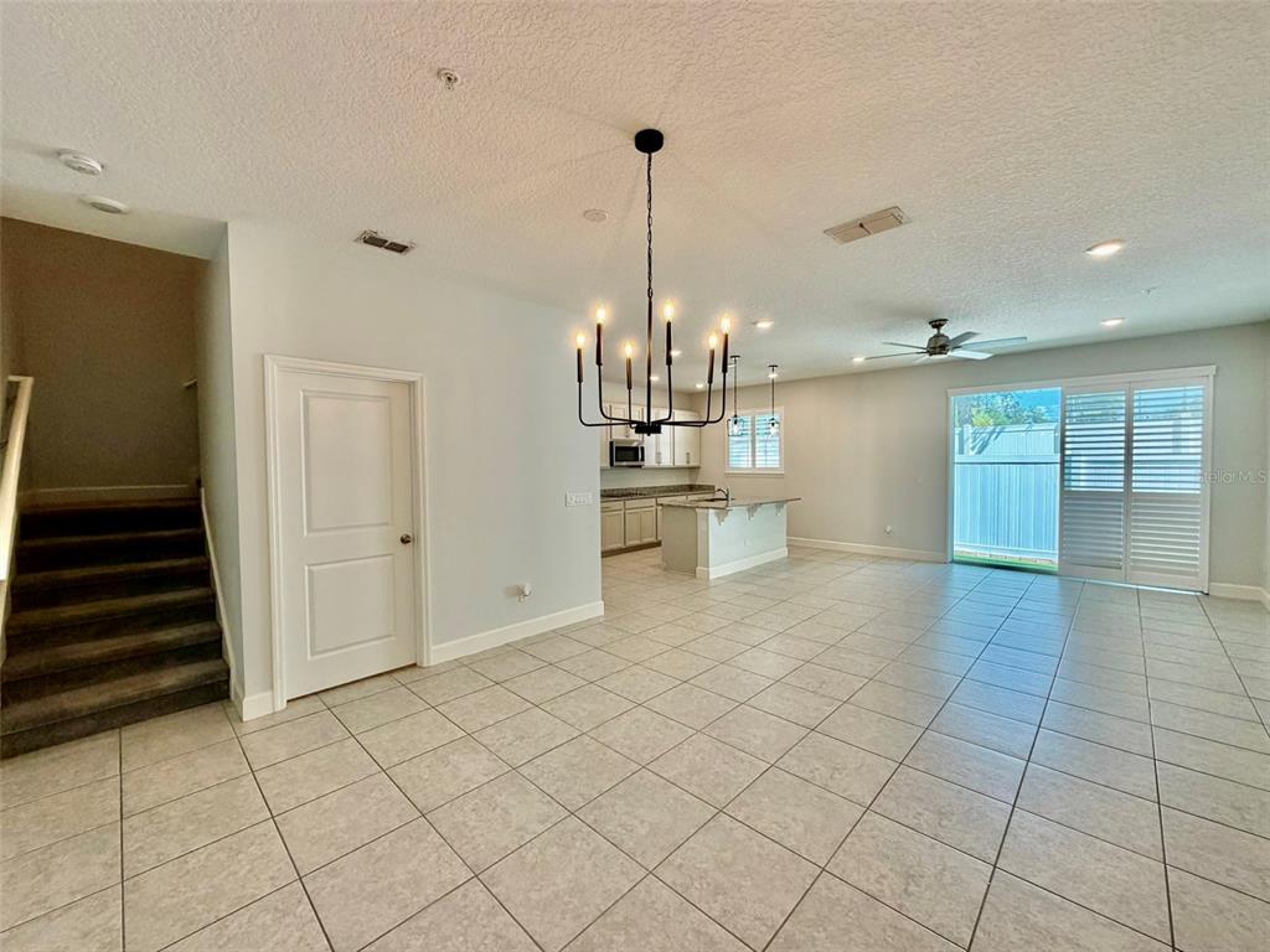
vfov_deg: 85.7
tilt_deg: -0.9
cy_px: 476
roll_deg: -0.9
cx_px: 635
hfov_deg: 102.1
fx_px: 514
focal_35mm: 14
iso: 100
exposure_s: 1/120
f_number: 2.2
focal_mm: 2.22
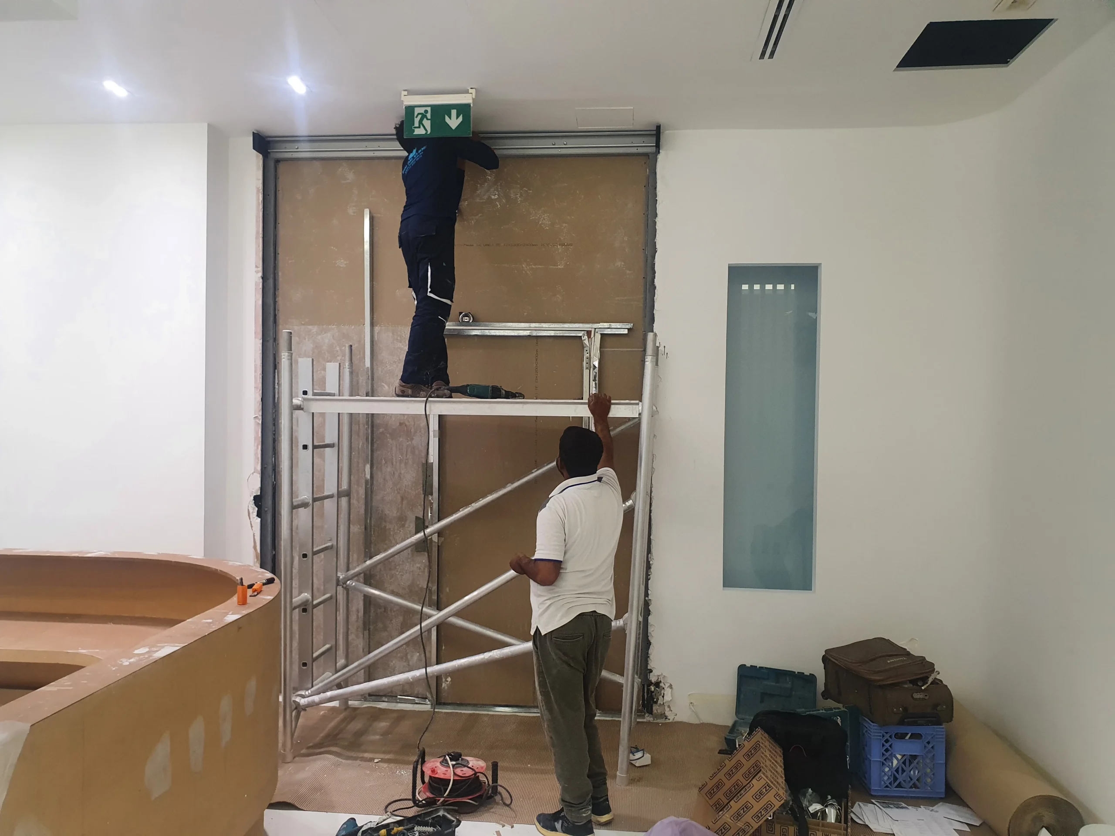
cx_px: 558
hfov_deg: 67.3
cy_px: 418
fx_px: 837
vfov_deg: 53.1
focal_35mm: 26
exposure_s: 1/50
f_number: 2.4
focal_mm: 4.32
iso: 200
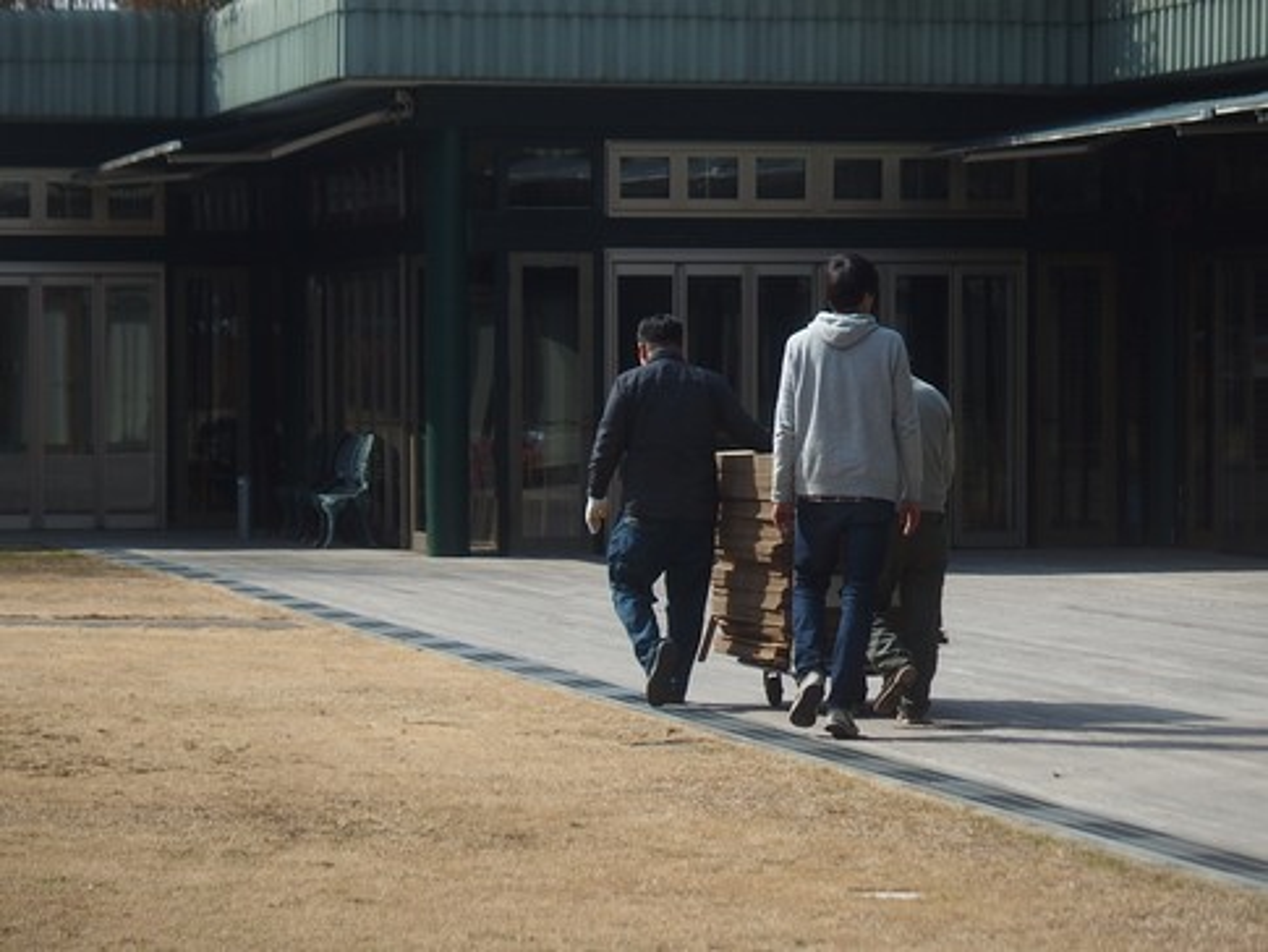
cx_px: 634
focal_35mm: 130
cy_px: 476
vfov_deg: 11.4
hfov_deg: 15.2
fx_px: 4763
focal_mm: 23.5
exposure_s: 1/2000
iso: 100
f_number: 2.7
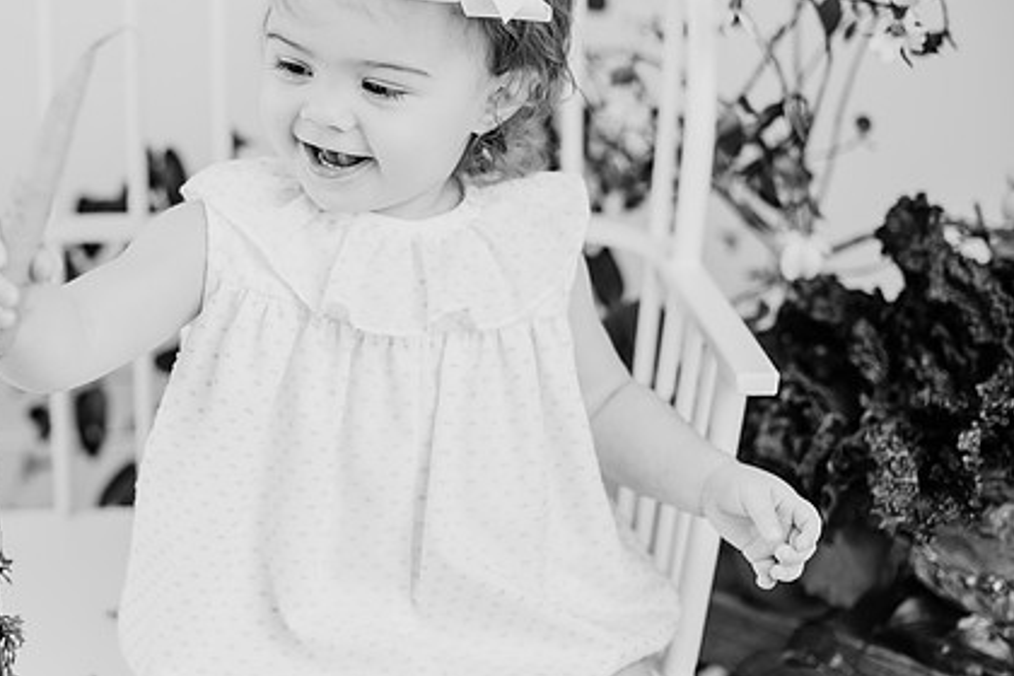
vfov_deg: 19.7
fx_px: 1943
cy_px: 293
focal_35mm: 69
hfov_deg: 29.0
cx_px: 316
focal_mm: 50
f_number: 2.5
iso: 125
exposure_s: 1/160
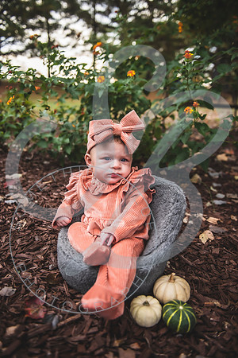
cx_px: 119
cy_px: 179
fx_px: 278
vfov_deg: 65.5
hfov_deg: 46.4
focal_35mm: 28
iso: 100
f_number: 2.8
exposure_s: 1/500
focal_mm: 28
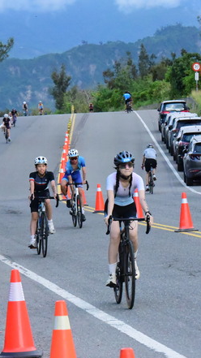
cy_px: 173
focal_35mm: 250
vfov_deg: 8.6
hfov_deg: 4.9
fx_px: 2369
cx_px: 120
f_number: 14
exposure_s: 1/3200
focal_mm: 135
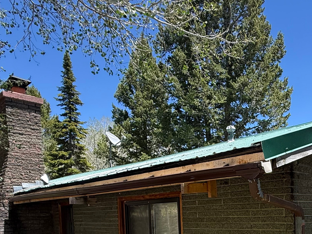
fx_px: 315
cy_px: 224
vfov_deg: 37.2
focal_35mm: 35
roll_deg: +1.9
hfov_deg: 49.1
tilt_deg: -1.7
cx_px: 256
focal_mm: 2.22
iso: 64
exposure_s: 1/398
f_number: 2.2
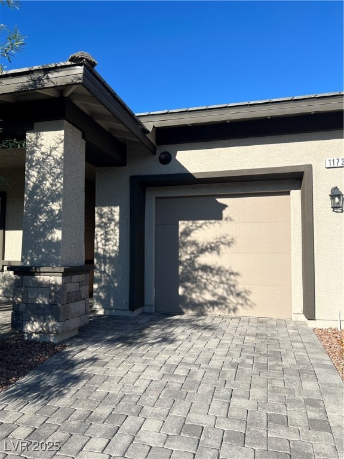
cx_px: 172
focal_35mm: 26
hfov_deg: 53.1
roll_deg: -1.0
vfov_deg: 67.3
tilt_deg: +5.3
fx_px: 345
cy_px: 230
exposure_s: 1/3356
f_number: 1.5
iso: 50
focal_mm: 5.7
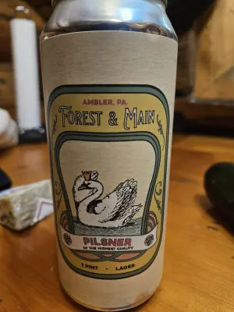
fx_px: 207
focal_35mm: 23
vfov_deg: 73.9
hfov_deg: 58.9
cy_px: 156
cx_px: 117
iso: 640
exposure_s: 1/24
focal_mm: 5.4
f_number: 1.8
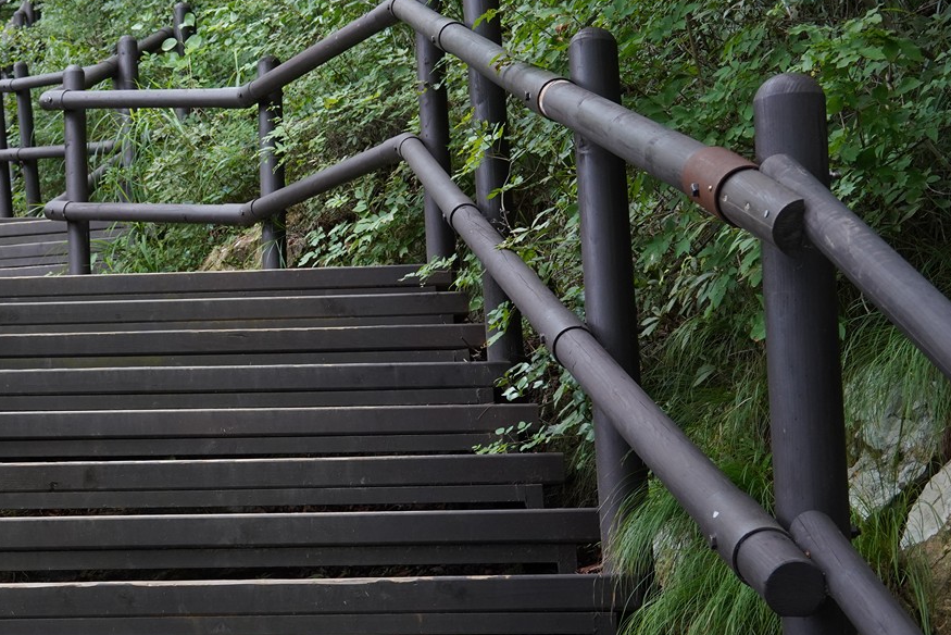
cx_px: 72
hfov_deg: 24.5
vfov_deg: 17.1
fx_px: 2114
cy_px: 378
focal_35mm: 80
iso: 800
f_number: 7.1
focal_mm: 35
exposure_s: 1/100
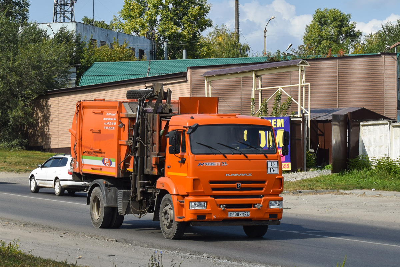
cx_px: 200
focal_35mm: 82
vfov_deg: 16.6
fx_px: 917
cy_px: 134
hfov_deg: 24.6
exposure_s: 1/1000
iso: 200
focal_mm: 55
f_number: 7.1
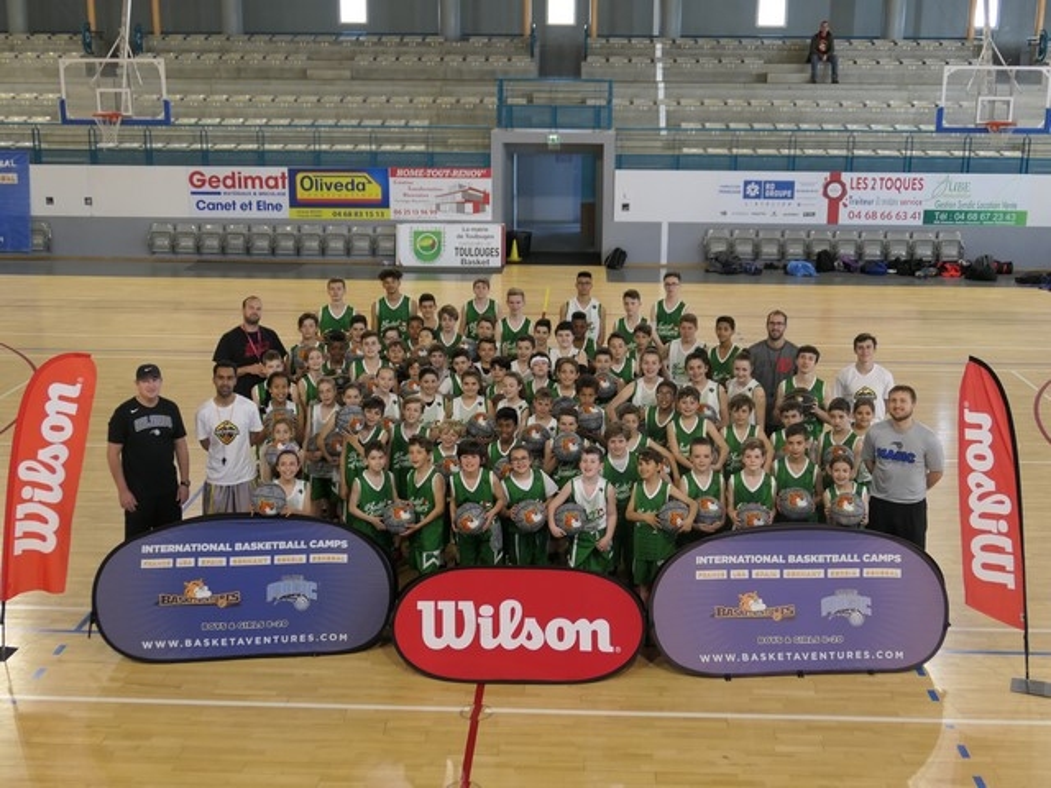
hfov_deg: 44.8
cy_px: 394
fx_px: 1275
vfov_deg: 34.3
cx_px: 526
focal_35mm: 42
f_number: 2.8
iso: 400
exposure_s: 1/80
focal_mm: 14.2
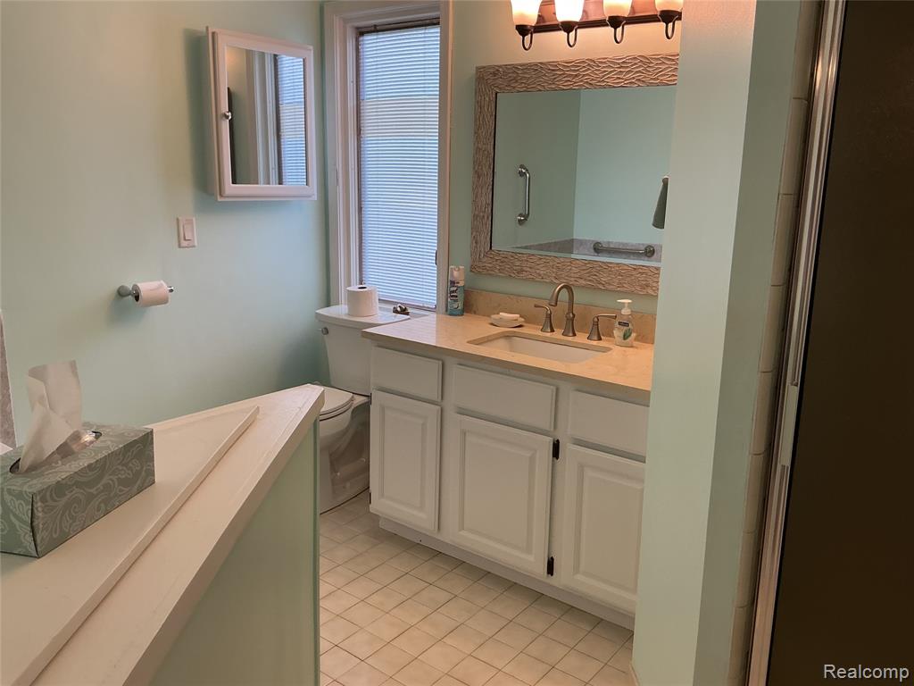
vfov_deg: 48.2
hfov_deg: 61.7
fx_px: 766
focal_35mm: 29
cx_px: 457
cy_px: 343
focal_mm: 3
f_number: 1.8
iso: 40
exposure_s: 1/60
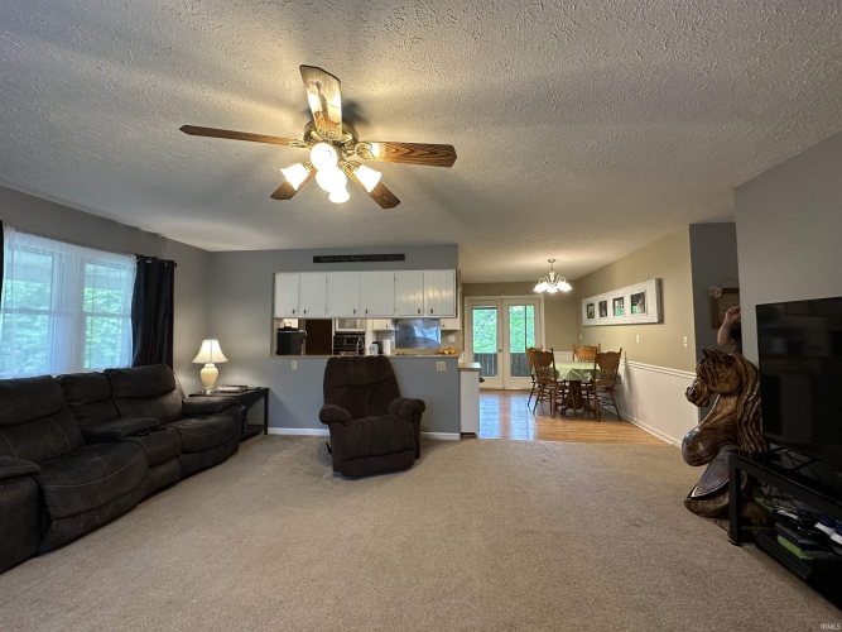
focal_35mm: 14
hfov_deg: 102.1
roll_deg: -0.3
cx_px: 421
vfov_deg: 85.7
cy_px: 316
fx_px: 340
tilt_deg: +2.7
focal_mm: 2.22
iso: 200
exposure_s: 1/60
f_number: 2.2
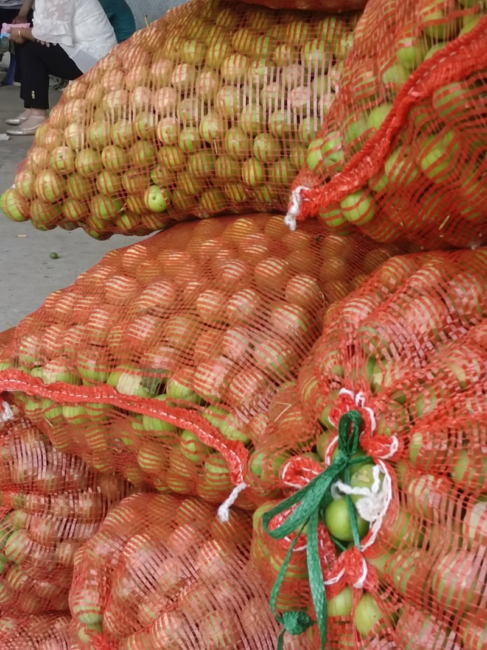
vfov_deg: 33.2
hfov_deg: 25.2
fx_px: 1088
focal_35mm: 58
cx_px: 244
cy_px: 325
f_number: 1.8
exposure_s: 1/100
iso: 306
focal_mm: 3.96
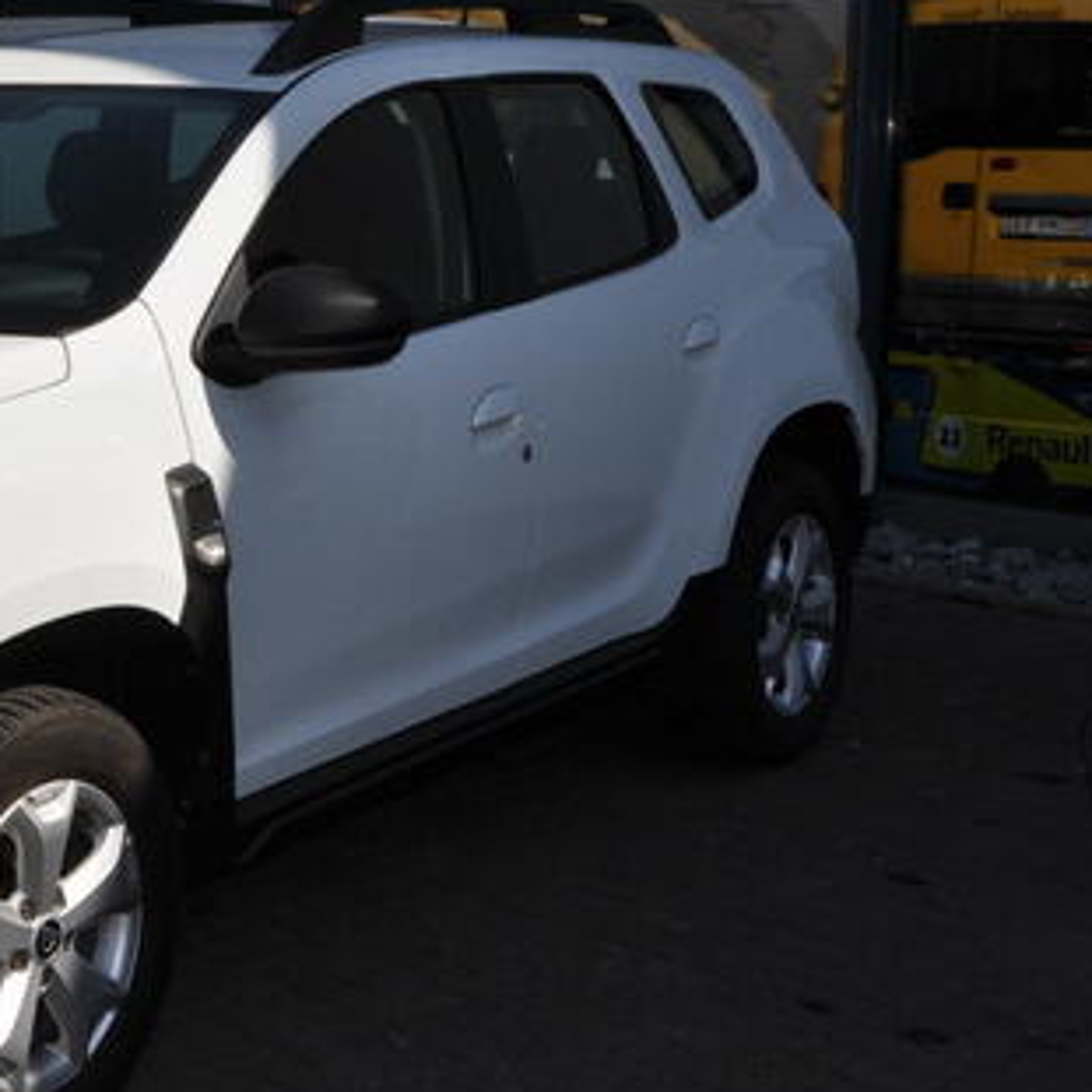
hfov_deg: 22.8
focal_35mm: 72
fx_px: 2570
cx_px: -67
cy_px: 302
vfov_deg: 23.8
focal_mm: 22
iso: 200
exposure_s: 1/200
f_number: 16
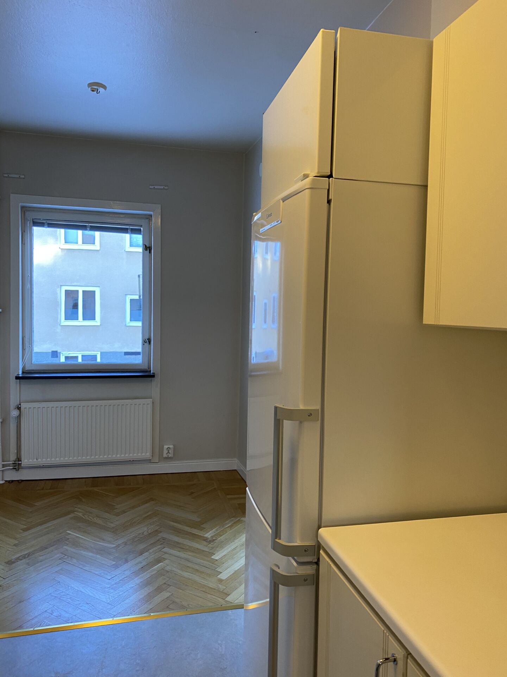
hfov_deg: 53.1
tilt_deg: -2.0
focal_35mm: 26
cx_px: 254
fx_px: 508
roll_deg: -1.7
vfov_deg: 67.3
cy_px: 338
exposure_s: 1/50
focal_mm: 4.25
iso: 64
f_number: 1.8
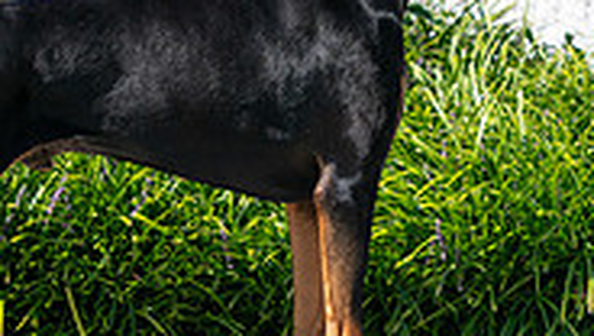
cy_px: -179
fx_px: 3643
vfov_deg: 5.2
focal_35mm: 231
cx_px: 239
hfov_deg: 9.3
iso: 320
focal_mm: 70
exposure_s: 1/2500
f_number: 3.5
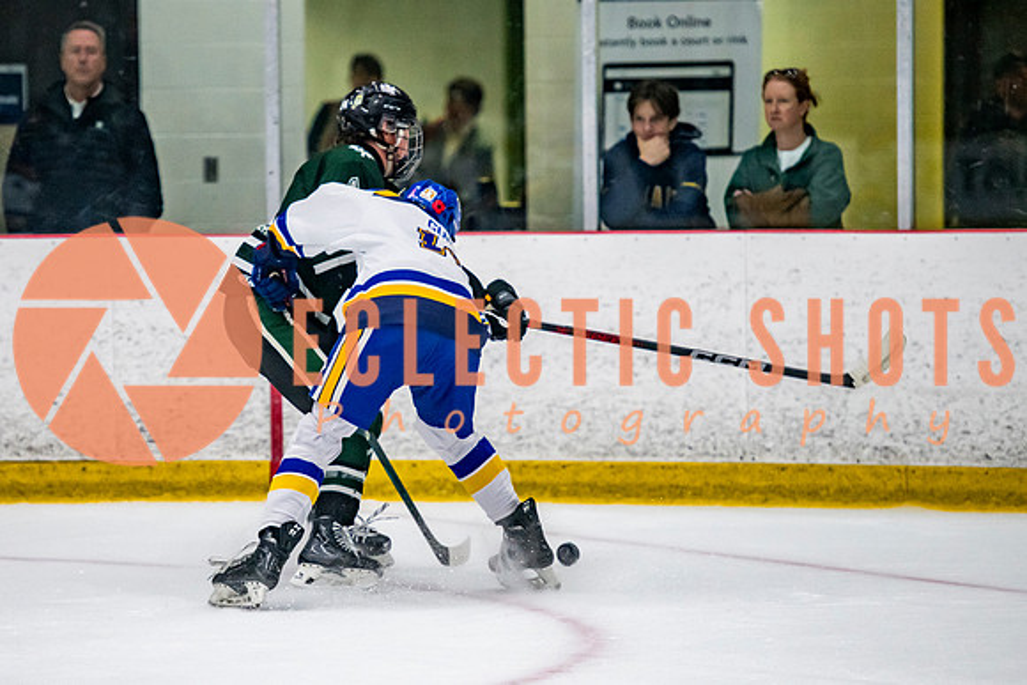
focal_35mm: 258
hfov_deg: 8.0
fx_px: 7366
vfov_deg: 5.3
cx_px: 392
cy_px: 342
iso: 2000
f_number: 3.2
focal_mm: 175
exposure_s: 1/640
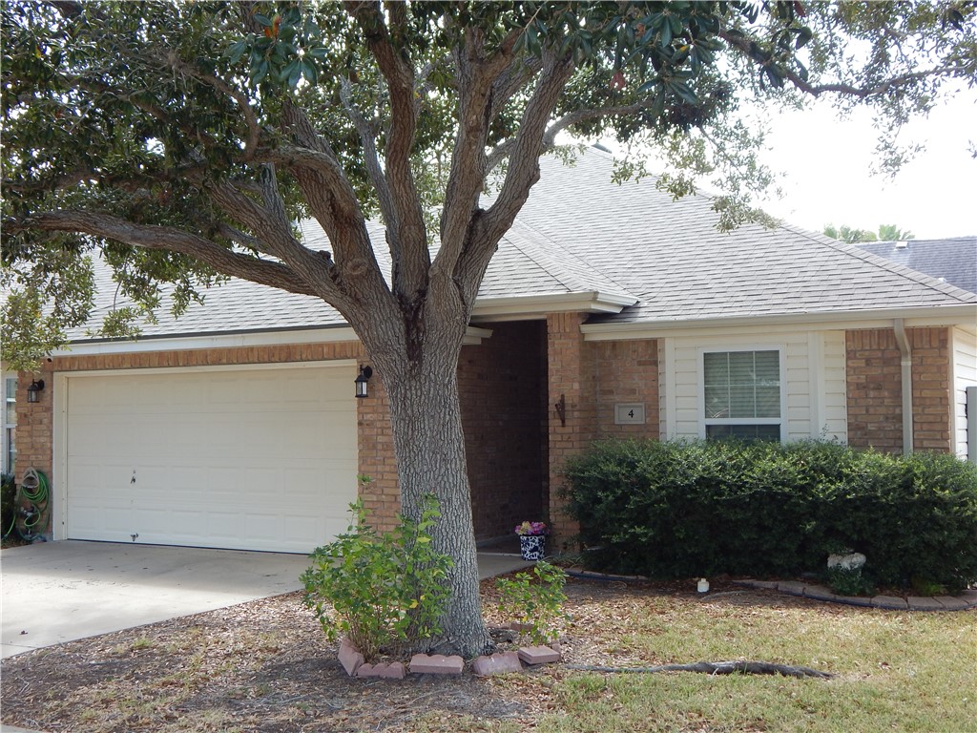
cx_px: 488
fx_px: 1214
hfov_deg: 43.9
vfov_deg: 33.6
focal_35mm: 43
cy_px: 366
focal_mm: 7.7
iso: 125
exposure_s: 1/160
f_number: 3.6
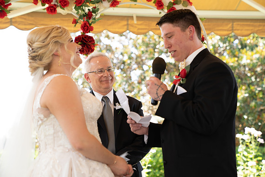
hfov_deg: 28.8
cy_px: 88
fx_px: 515
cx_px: 132
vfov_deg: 19.5
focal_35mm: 70
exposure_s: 1/100
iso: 100
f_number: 3.2
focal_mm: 70
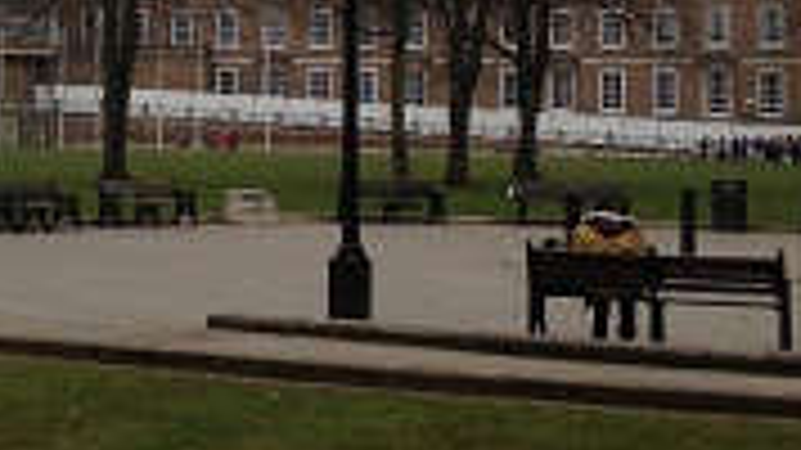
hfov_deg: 20.6
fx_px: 2145
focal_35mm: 101
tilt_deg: +0.5
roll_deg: -1.7
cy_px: 43
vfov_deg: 11.9
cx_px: 36
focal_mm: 4.12
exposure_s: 1/935
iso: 50
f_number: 2.4
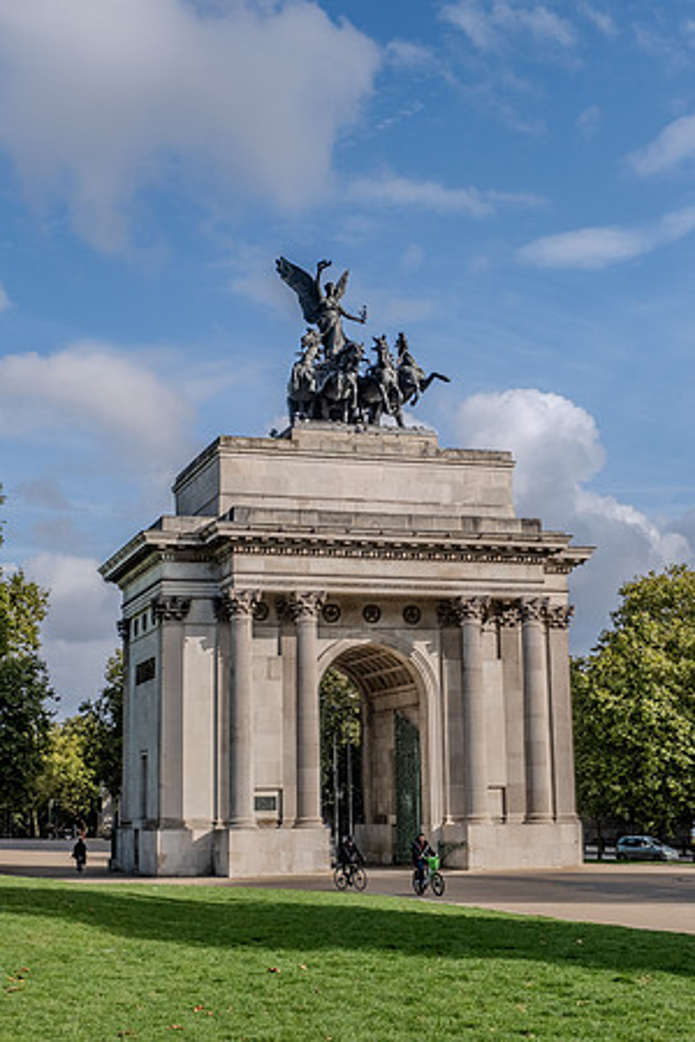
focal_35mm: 53
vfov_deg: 37.5
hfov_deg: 25.5
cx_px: 348
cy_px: 521
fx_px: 1535
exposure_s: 1/1900
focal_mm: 35.3
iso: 320
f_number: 5.6
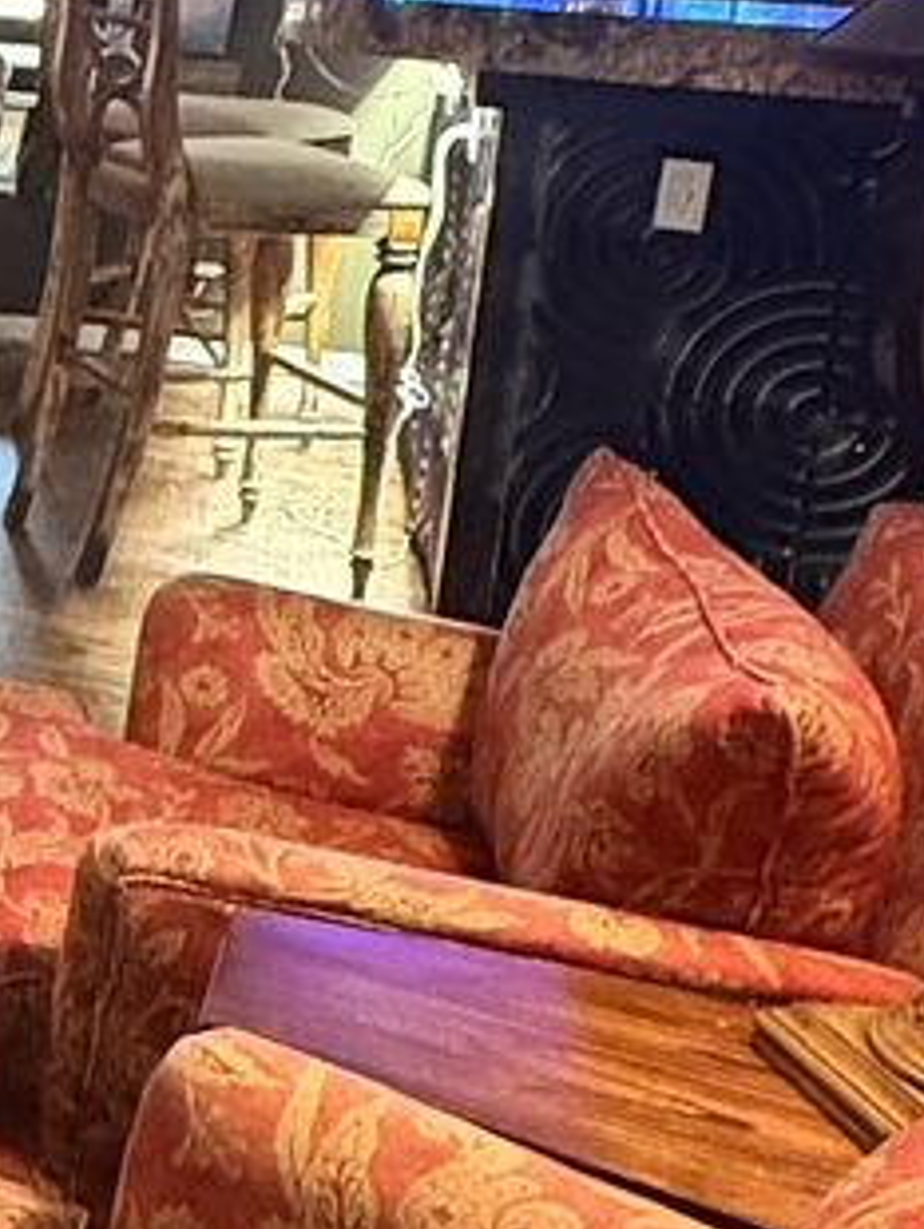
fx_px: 2310
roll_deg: -3.0
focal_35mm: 65
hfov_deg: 18.7
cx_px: -627
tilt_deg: -8.7
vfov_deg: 29.0
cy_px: 202
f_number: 2.2
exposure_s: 1/40
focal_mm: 2.22
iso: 1250
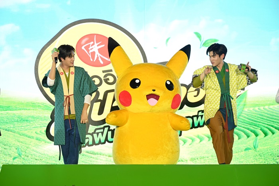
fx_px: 1084
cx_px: 140
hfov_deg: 14.7
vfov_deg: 9.8
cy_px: 93
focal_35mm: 140
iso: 1600
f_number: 5.6
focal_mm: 140
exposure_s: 1/320
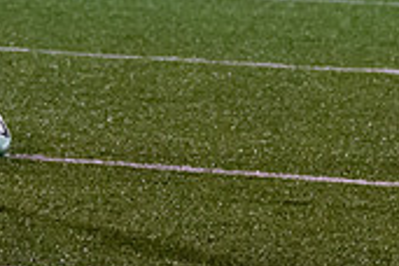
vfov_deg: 2.1
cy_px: -182
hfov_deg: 3.2
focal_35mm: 649
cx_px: -228
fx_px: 7193
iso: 2500
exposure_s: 1/1000
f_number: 2.8
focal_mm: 85
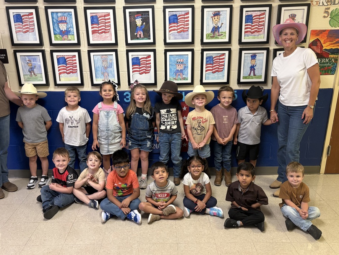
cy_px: 128
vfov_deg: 46.8
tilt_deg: -17.8
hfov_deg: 59.9
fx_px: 294
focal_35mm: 30
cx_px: 162
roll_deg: +0.5
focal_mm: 5.96
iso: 160
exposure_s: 1/60
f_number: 1.6
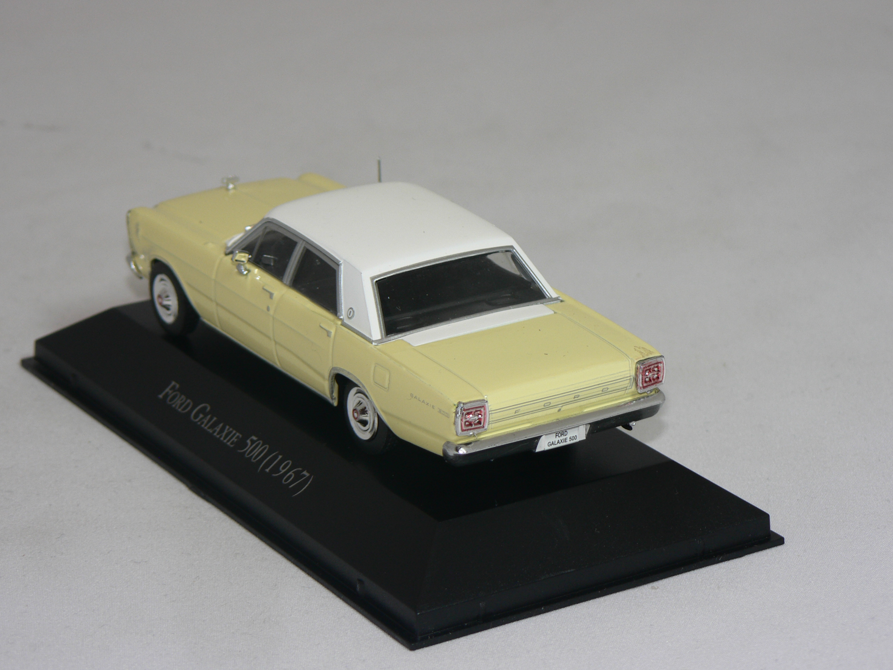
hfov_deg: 16.1
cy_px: 335
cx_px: 446
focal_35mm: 122
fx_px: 3147
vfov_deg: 12.1
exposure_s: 1/60
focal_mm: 20.3
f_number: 3.2
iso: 80
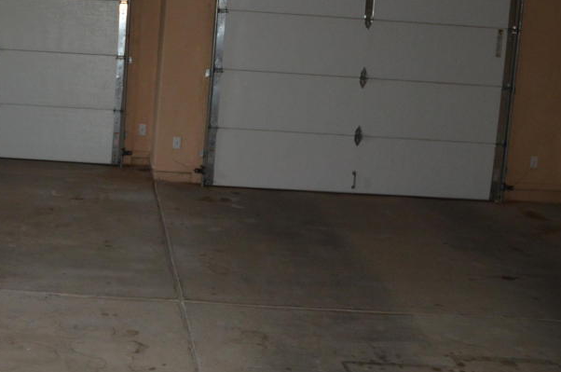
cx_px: 86
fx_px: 809
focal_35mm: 52
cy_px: 65
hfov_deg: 36.5
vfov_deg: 25.4
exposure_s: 1/60
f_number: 3.5
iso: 800
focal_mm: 18
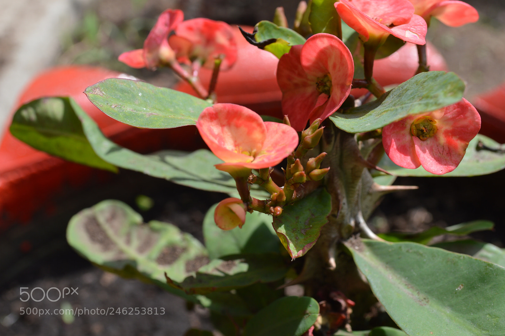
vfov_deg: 25.0
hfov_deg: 36.9
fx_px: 757
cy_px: 168
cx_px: 252
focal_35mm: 54
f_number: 8
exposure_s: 1/160
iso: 100
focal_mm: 36
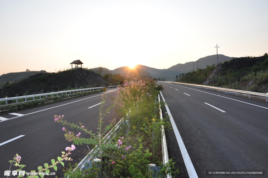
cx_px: 134
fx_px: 201
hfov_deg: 67.4
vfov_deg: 47.8
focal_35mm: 27
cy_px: 89
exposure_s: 1/200
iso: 200
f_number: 8
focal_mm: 18
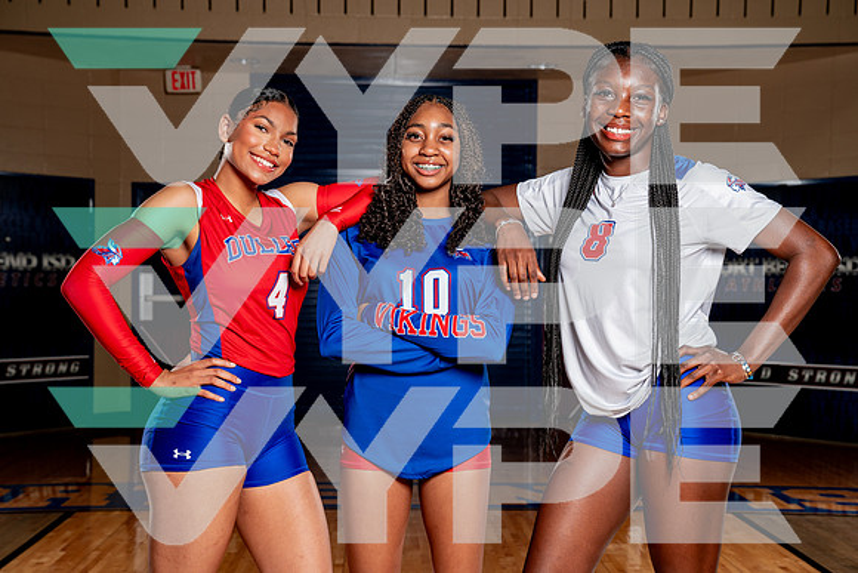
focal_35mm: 54
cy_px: 286
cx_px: 429
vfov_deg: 25.1
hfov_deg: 36.9
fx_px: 1287
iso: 200
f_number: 5.6
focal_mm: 54
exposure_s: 1/250
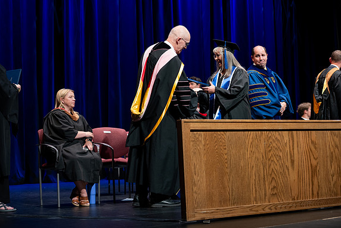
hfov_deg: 28.4
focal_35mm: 71
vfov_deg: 19.2
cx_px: 172
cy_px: 115
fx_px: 673
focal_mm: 70
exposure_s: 1/250
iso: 500
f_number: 2.8
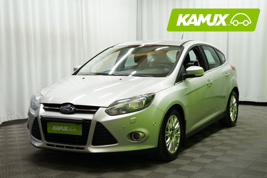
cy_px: 89
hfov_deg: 33.9
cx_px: 134
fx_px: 438
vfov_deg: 23.0
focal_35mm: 59
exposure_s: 1/20
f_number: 5.6
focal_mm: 59
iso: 500
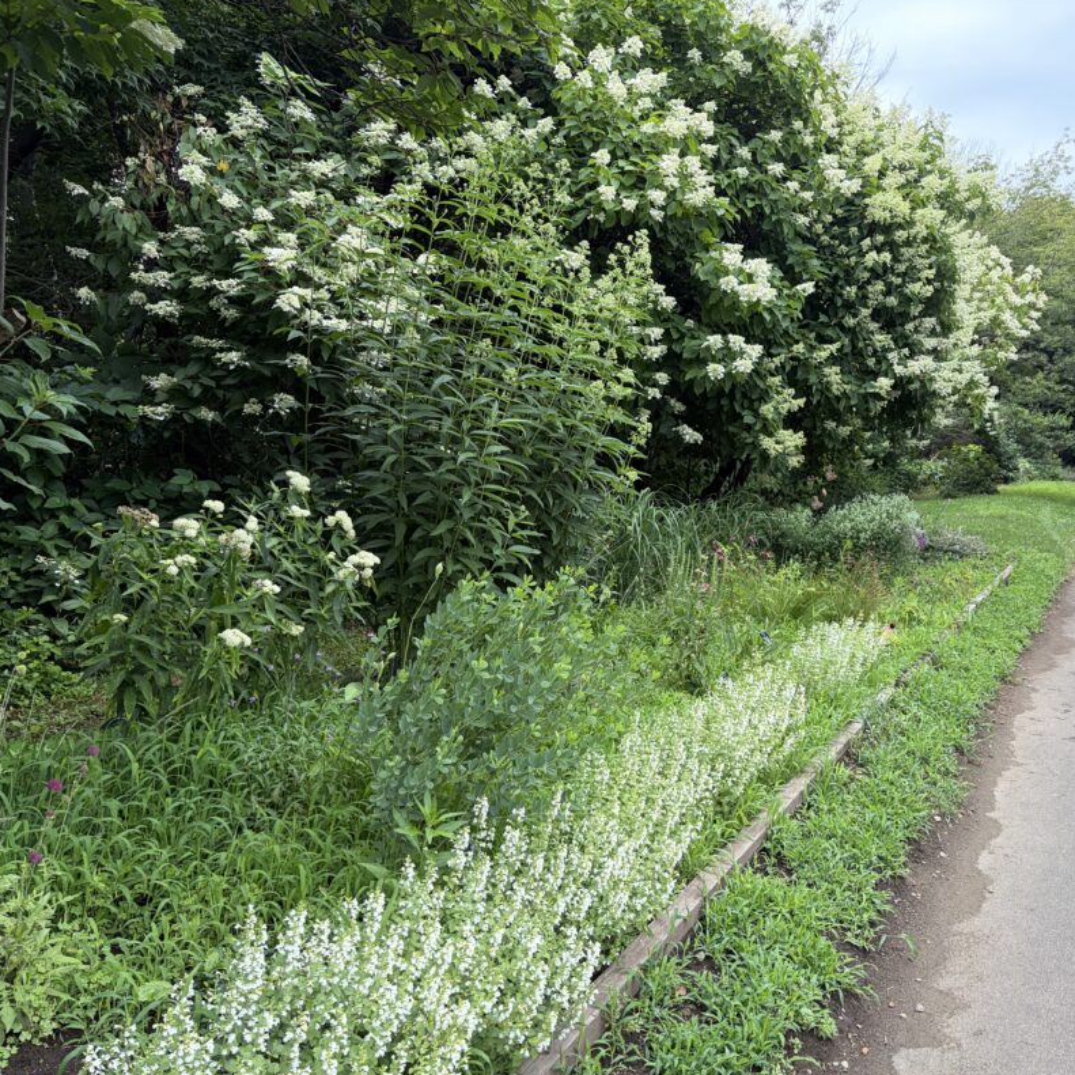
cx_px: 694
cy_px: 540
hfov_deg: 51.8
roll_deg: -0.7
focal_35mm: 31
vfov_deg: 52.5
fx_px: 1089
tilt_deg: -5.0
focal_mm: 5.96
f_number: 1.6
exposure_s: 1/680
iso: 50
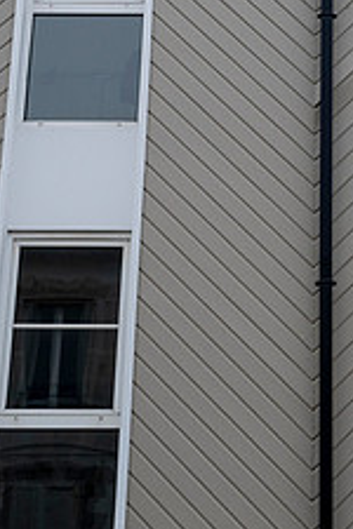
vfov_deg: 19.9
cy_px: 143
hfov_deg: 13.3
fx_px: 1500
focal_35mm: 102
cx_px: 313
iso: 800
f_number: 4.5
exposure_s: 1/950
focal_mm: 34.3
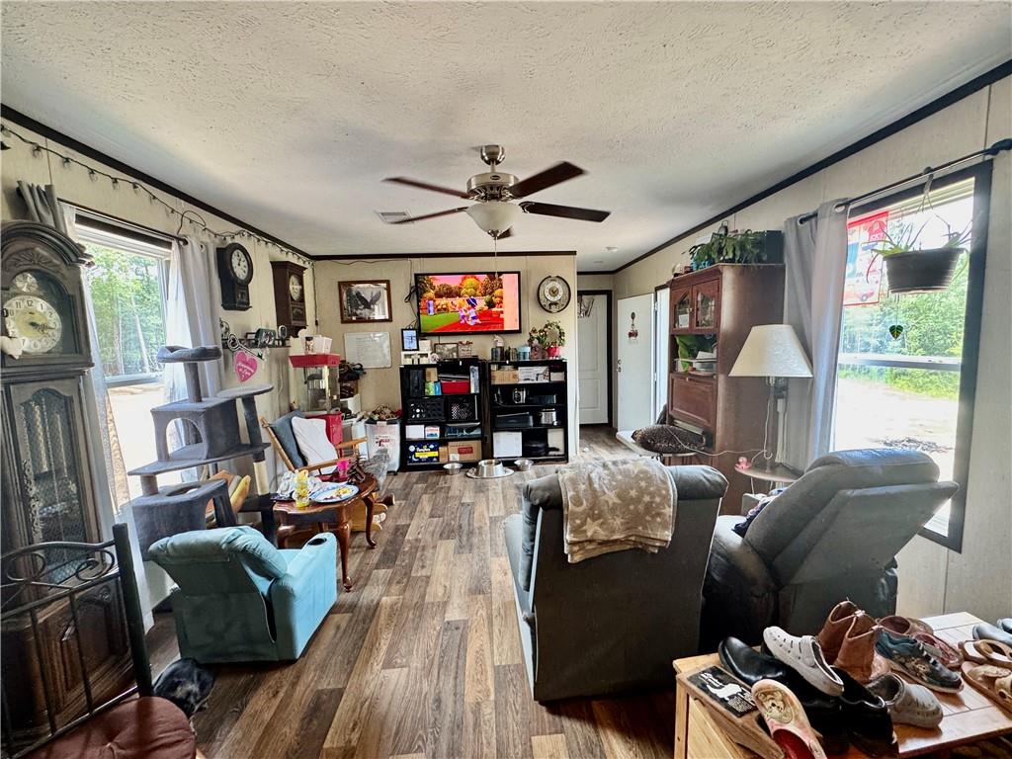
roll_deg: +1.8
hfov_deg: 102.1
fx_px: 409
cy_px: 380
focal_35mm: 14
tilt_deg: -5.3
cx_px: 506
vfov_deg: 85.7
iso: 200
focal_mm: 2.22
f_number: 2.2
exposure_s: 1/60
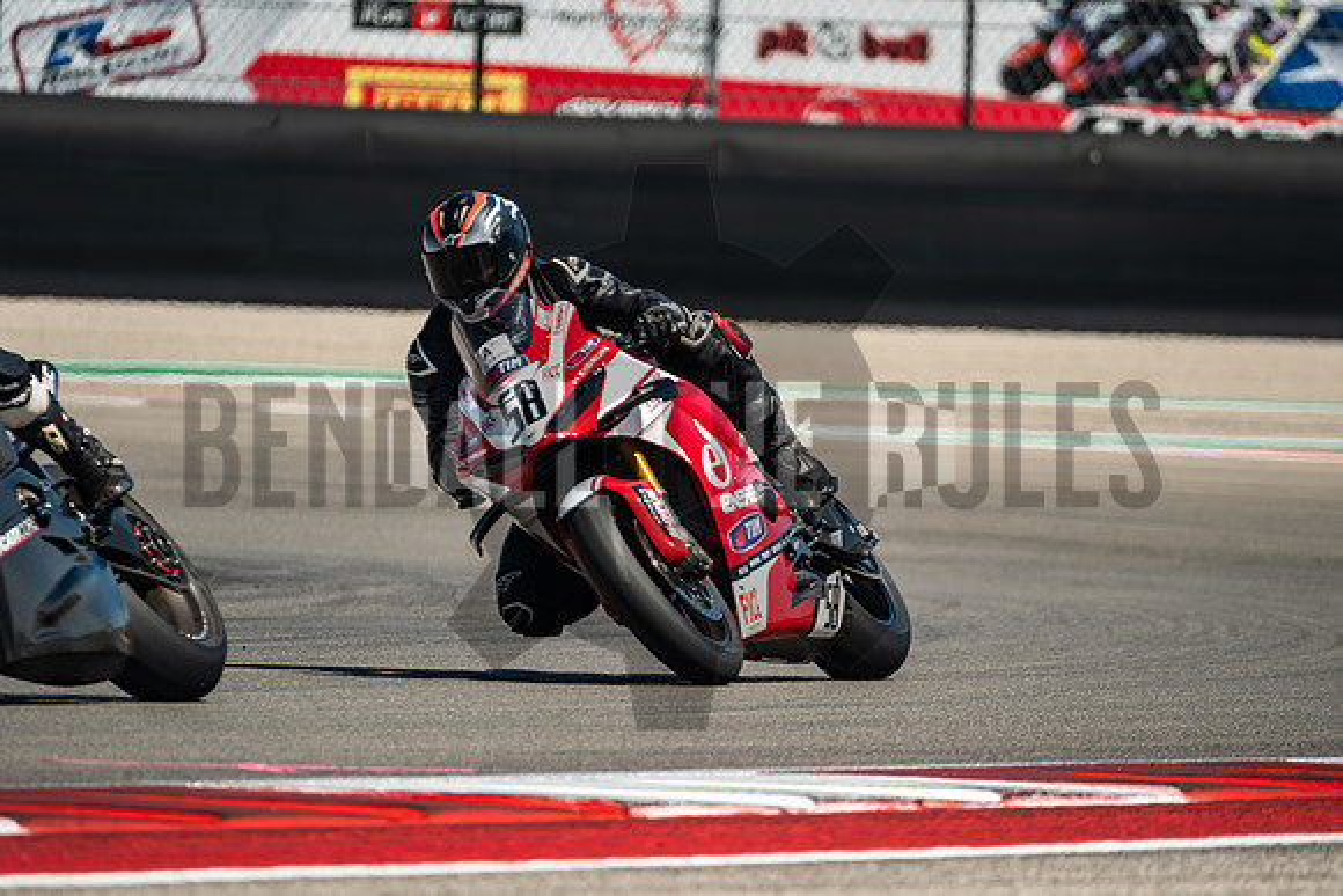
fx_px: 22388
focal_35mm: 600
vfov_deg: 2.3
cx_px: 672
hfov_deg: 3.4
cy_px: 448
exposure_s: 1/1250
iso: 500
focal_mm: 400
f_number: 5.6
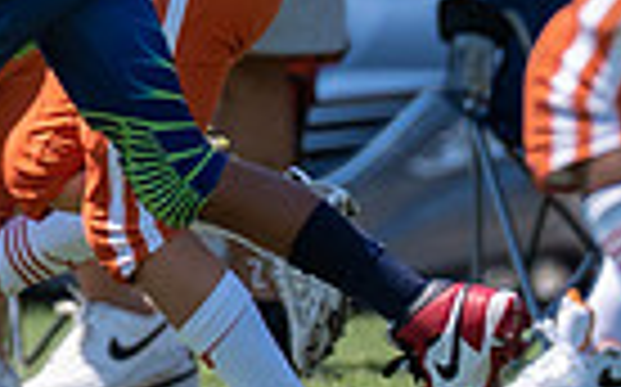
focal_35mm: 2092
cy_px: -557
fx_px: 35377
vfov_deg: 0.6
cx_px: -657
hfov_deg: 1.0
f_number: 2.8
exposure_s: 1/1600
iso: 100
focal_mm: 200
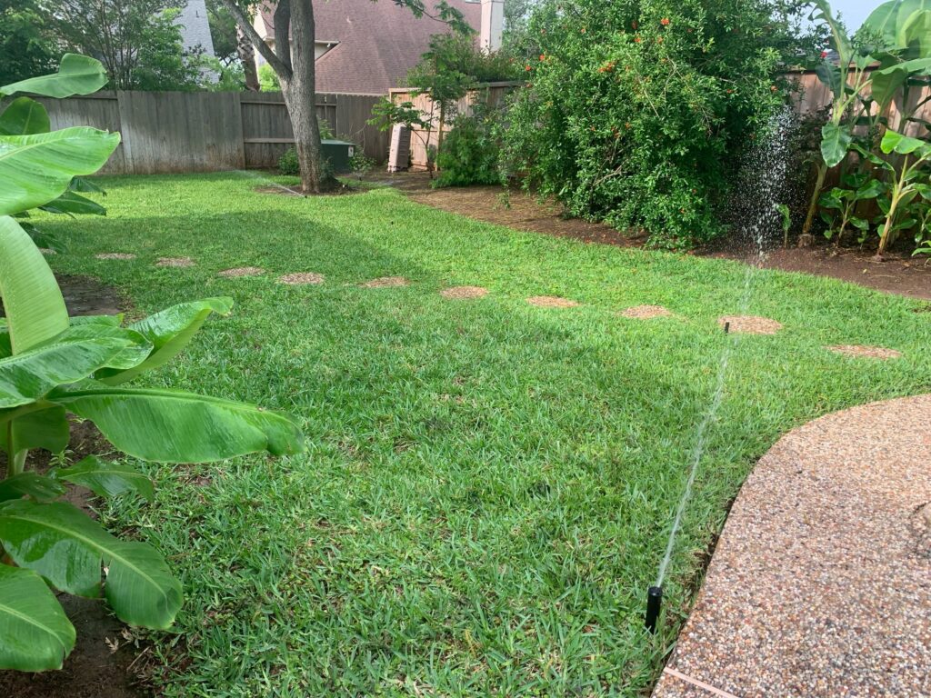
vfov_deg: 53.1
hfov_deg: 67.3
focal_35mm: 26
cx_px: 466
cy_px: 349
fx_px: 699
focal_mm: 4.25
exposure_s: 1/420
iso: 25
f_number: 1.8
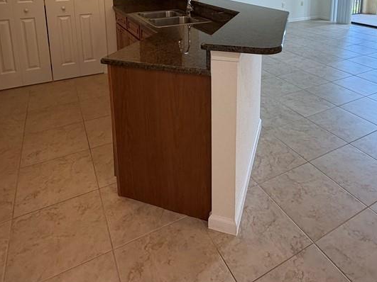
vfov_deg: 45.4
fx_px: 294
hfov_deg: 65.1
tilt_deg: -11.1
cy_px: 17
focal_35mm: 27
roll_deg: +0.5
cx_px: 213
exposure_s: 1/120
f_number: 2.2
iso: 250
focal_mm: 2.22
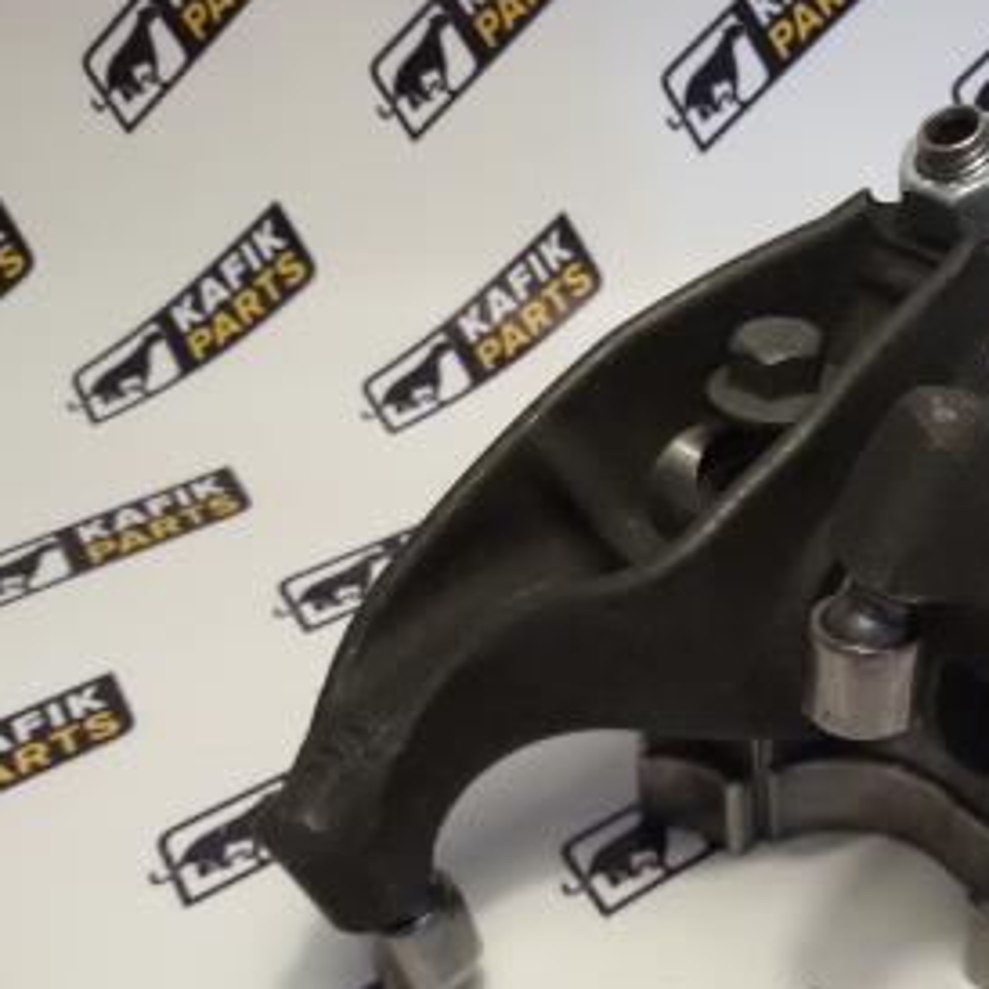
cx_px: 852
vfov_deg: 31.5
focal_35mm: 54
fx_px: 1745
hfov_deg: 30.5
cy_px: 633
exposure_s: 1/33
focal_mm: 2.93
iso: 50
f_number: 2.4
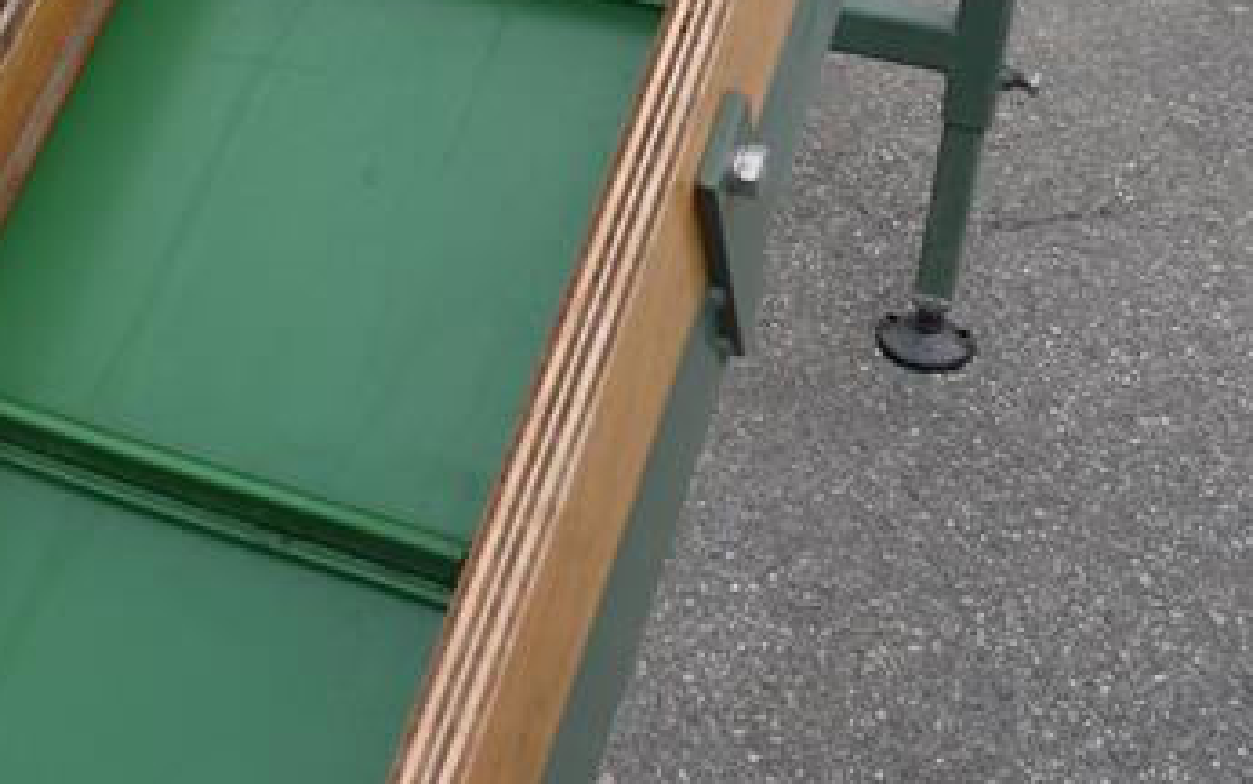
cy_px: 94
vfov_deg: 23.0
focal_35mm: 55
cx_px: 443
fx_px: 1879
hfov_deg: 36.6
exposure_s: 1/320
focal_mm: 14
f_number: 5.6
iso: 100
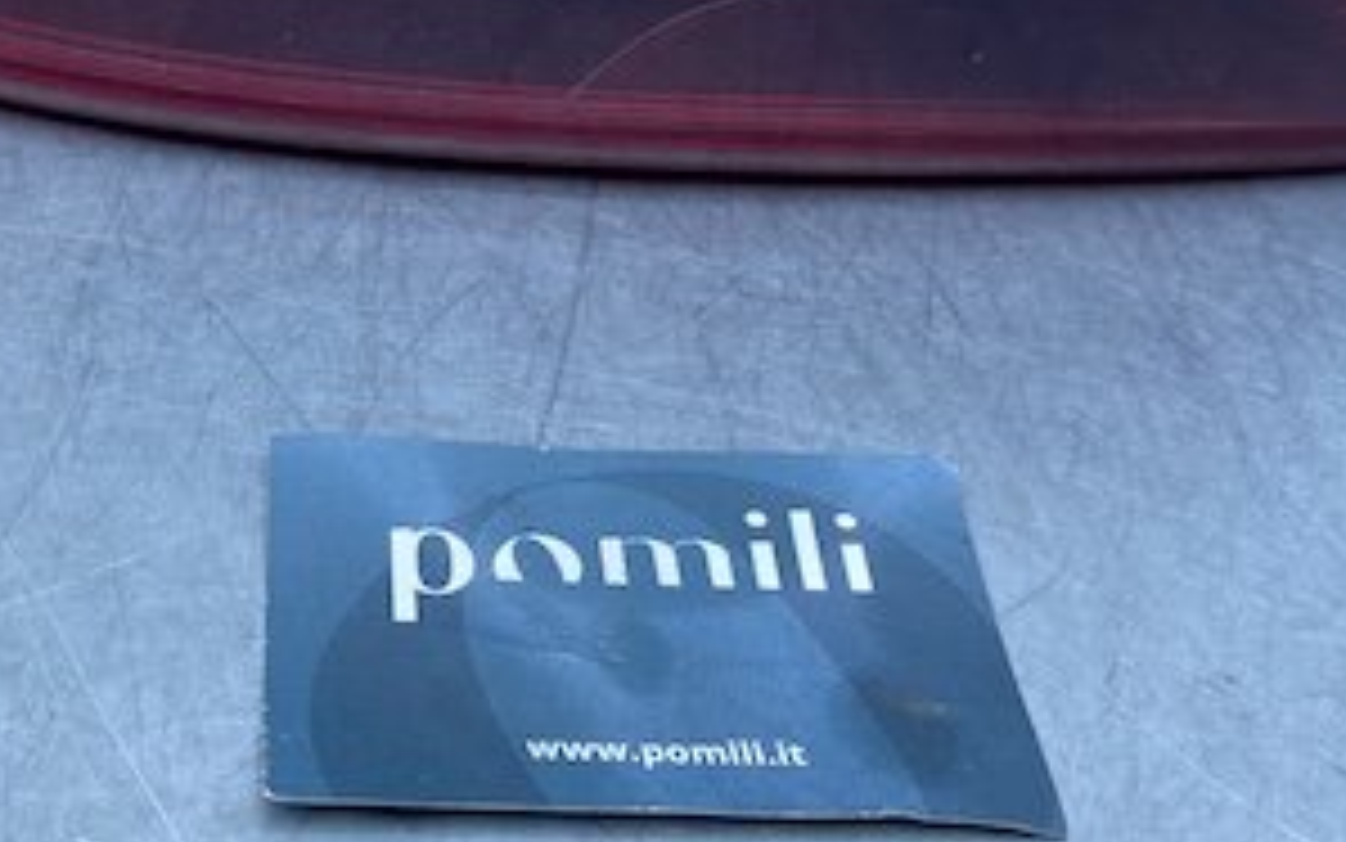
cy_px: 86
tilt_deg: -32.9
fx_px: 2165
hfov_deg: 34.0
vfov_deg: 21.5
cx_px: 383
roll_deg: -6.0
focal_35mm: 59
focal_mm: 4.25
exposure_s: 1/454
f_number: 1.8
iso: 32
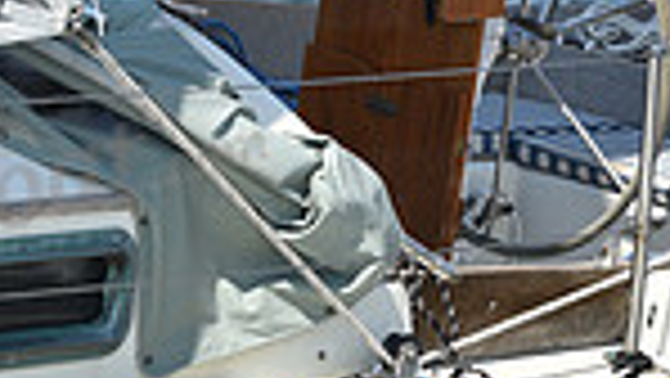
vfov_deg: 1.9
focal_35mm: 633
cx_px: 504
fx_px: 11252
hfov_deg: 3.4
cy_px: -88
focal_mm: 155
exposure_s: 1/1250
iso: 320
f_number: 8
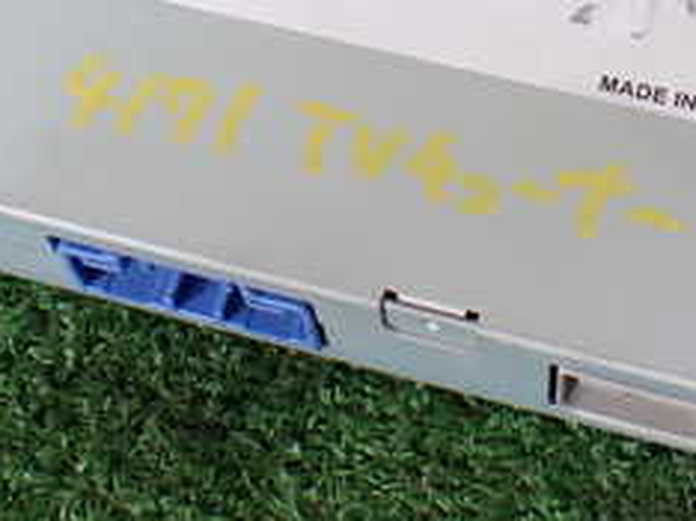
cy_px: -21
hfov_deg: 25.1
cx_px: 500
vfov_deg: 18.5
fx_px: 1547
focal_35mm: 77
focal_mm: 5.4
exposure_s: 1/125
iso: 160
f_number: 2.3
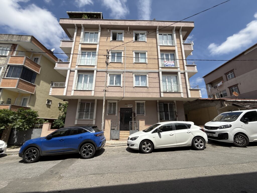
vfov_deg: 85.7
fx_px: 104
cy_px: 96
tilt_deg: +15.0
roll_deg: -0.2
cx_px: 128
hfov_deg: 102.1
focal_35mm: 14
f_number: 2.2
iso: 50
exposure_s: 1/3125
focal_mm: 2.22
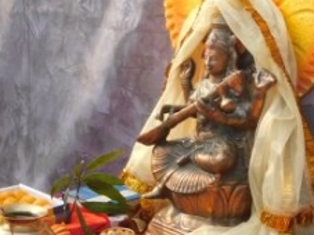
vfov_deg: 11.6
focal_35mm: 127
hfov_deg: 15.3
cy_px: 32
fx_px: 1151
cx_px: 6
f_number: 3.7
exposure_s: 1/200
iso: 125
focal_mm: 8
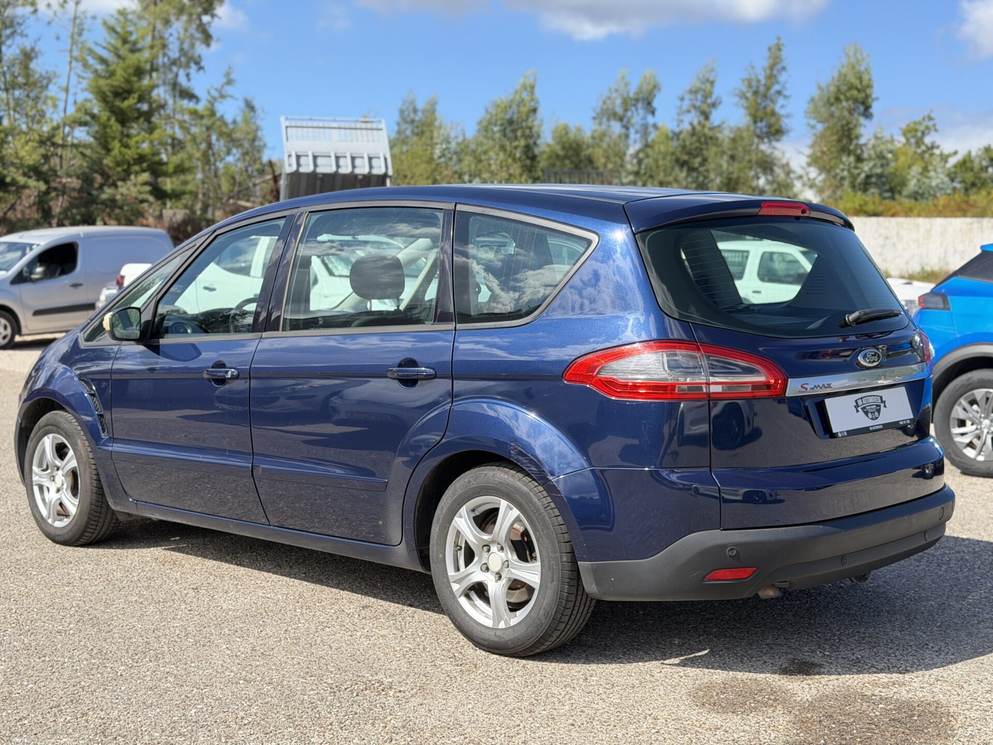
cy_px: 372
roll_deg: -1.0
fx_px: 1377
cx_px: 496
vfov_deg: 30.3
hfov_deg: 39.7
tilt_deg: -0.7
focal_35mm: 48
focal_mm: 6.76
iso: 100
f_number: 1.78
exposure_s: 1/1377
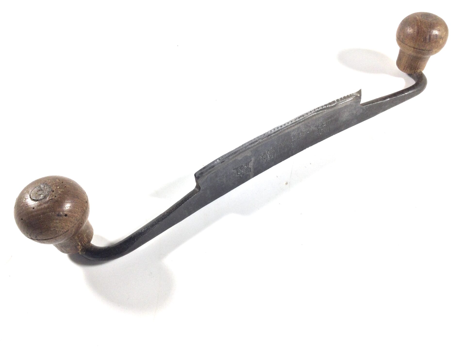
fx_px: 417
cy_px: 174
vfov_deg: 45.4
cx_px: 233
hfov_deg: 58.4
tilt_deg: -50.1
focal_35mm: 31
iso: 40
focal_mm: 3.3
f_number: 2.4
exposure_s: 1/100
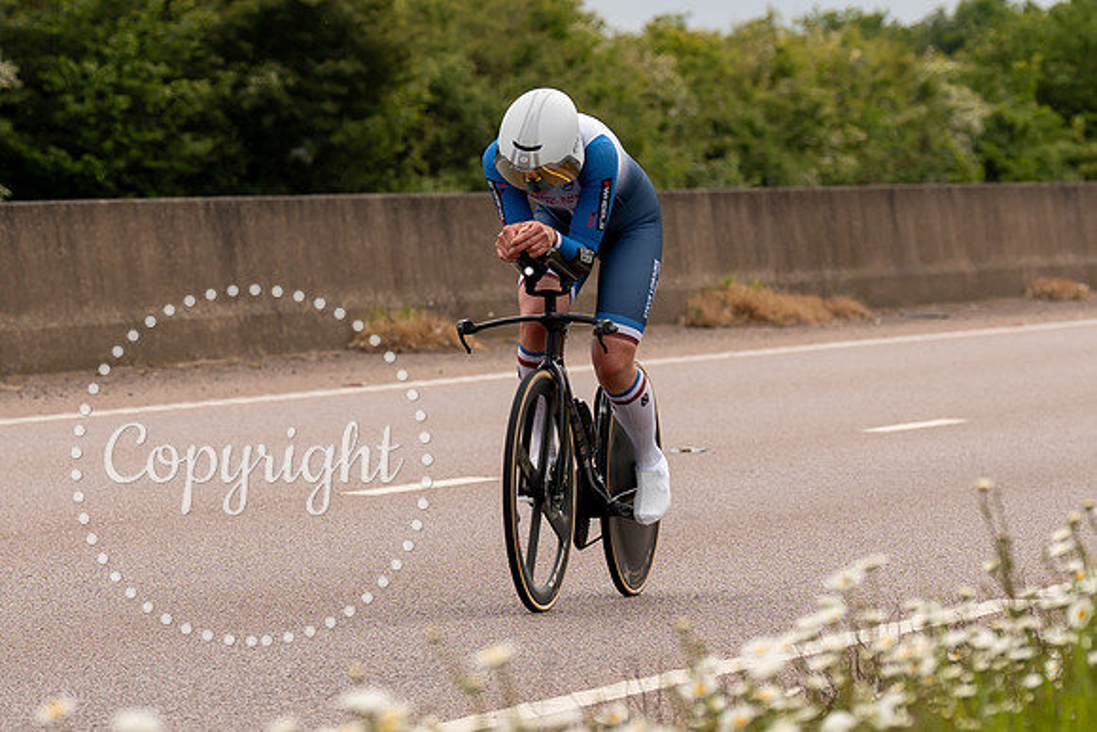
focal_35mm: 320
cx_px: 598
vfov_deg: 4.3
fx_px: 9759
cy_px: 212
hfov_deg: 6.4
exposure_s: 1/800
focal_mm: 109
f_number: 4
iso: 125
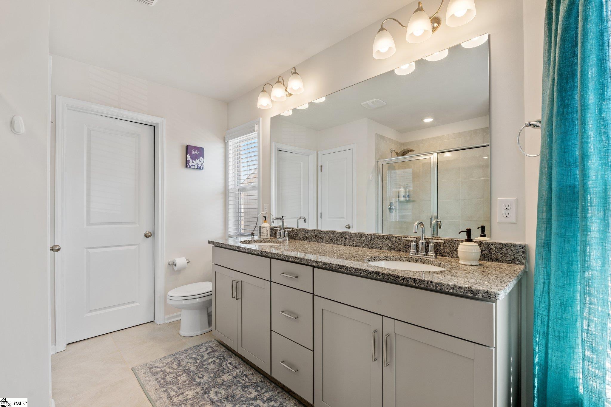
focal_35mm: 16
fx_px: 280
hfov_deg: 95.0
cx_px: 306
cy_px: 204
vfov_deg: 72.0
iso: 250
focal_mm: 16.5
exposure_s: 1/8
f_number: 9
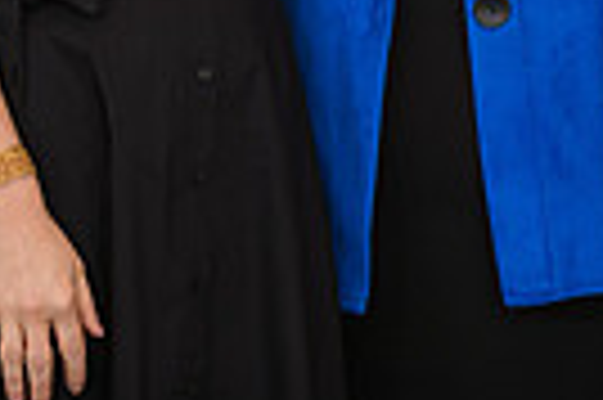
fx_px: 7980
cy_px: -317
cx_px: 459
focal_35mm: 477
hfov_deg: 4.3
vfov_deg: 2.9
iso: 400
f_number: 3.2
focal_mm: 110
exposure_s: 1/125
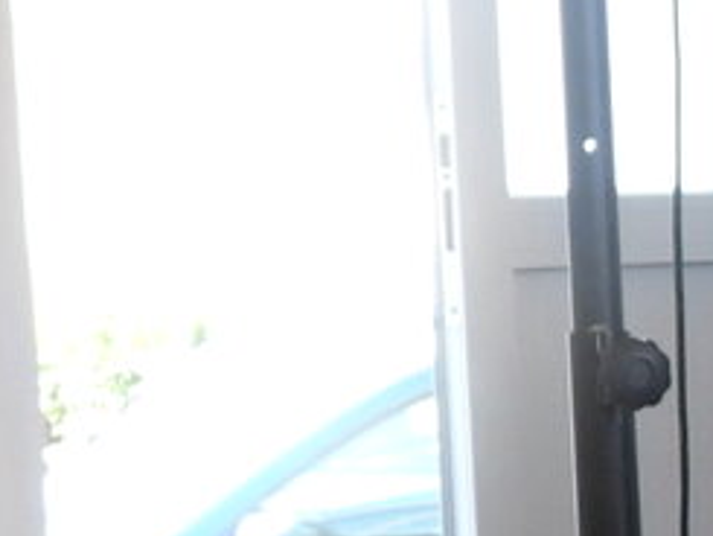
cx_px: 2017
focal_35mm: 326
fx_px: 6718
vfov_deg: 4.5
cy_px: 734
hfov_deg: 5.7
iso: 160
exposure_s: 1/30
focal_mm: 9
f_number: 3.2
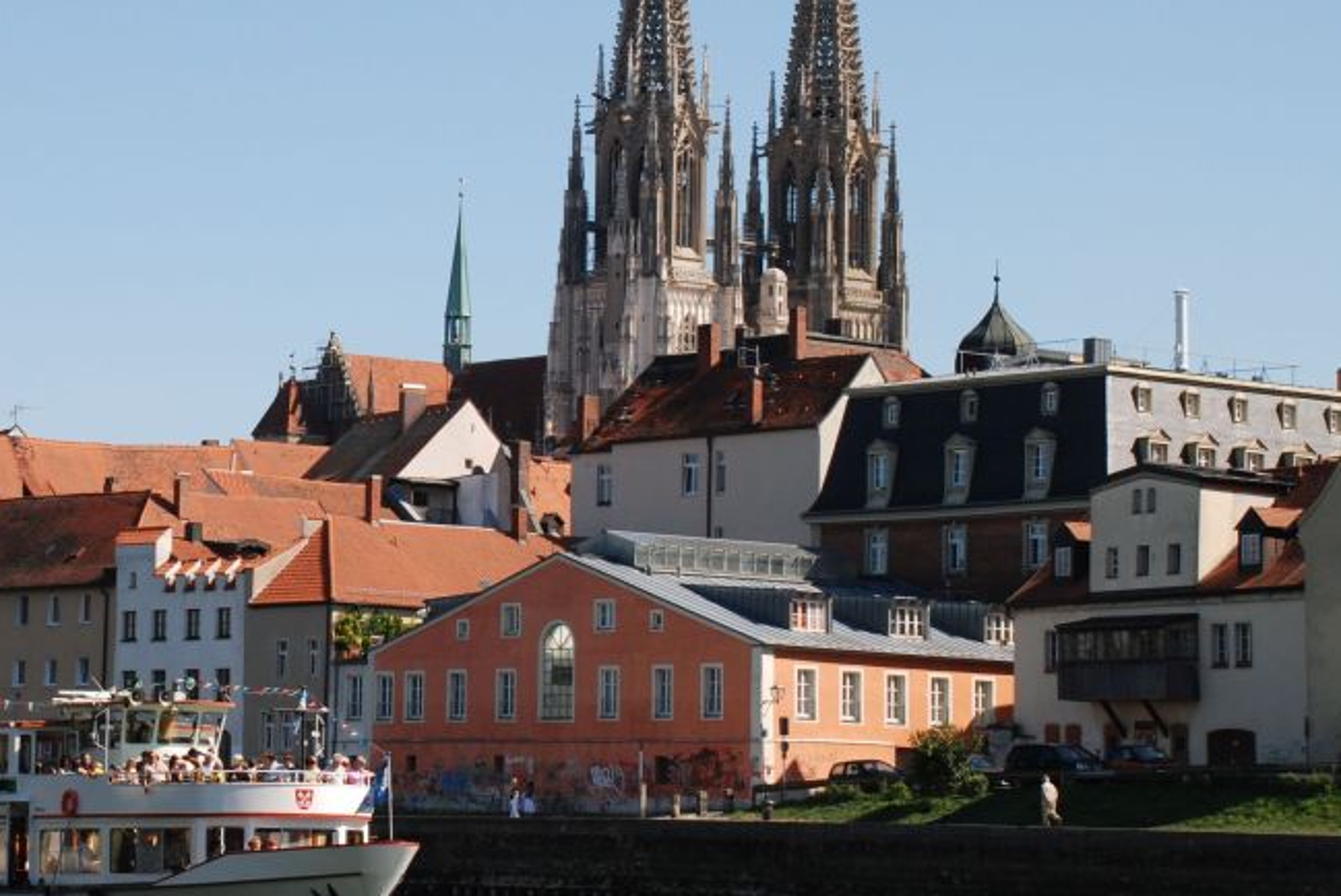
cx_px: 155
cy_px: 365
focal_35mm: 129
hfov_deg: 15.7
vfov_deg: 10.6
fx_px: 4809
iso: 200
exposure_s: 1/250
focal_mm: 48
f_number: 9
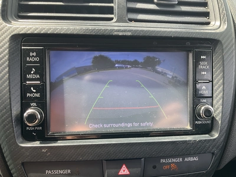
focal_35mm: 29
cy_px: 88
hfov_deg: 61.7
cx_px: 118
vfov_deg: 48.2
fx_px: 198
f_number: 1.8
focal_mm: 3
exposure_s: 1/113
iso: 32
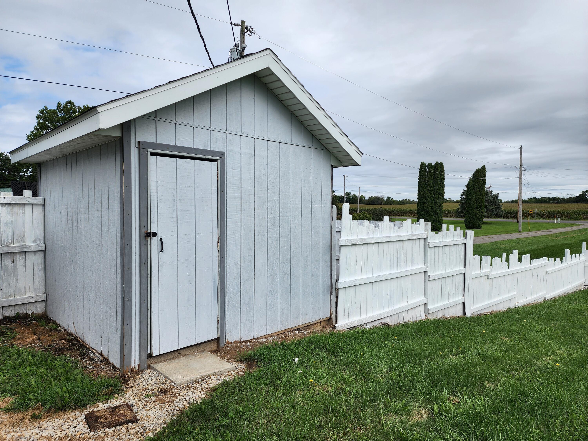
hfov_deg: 73.9
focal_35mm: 23
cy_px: 220
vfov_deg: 58.9
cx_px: 294
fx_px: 391
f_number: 1.8
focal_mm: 6.4
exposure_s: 1/1325
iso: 12
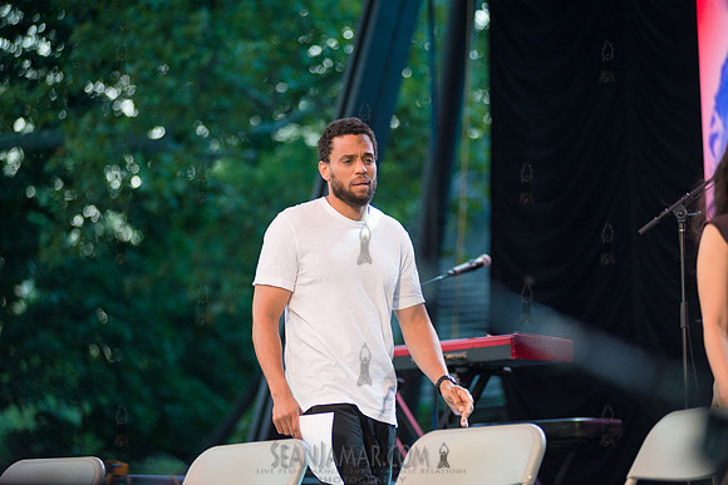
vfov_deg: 10.2
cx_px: 364
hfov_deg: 15.2
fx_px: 2731
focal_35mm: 135
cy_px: 242
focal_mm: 135
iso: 1250
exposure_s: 1/640
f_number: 2.8
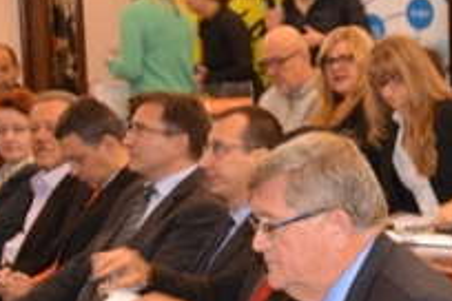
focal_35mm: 195
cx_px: 549
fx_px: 2454
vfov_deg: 7.0
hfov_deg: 10.3
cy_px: 281
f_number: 4.8
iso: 500
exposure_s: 1/10
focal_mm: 45
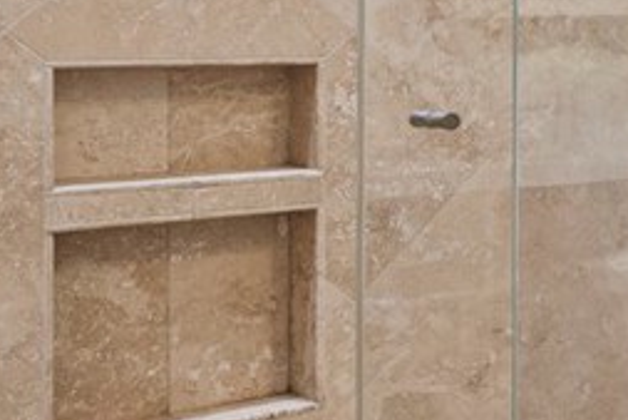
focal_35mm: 81
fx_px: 1414
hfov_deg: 17.8
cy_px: 36
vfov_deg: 16.6
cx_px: 1249
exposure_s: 1/1.43
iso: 250
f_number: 8
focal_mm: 20
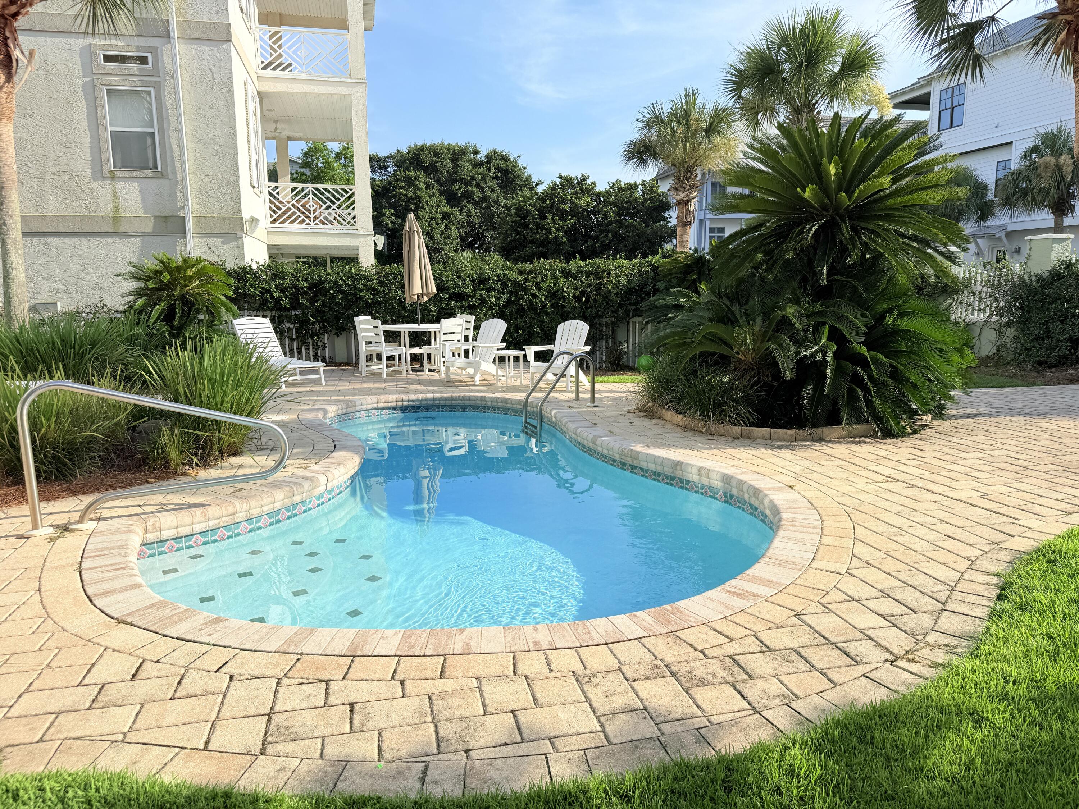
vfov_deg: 56.8
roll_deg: +0.8
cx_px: 540
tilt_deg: -8.4
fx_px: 748
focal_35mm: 24
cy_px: 404
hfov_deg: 71.6
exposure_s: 1/4167
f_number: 1.78
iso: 80
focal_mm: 6.76
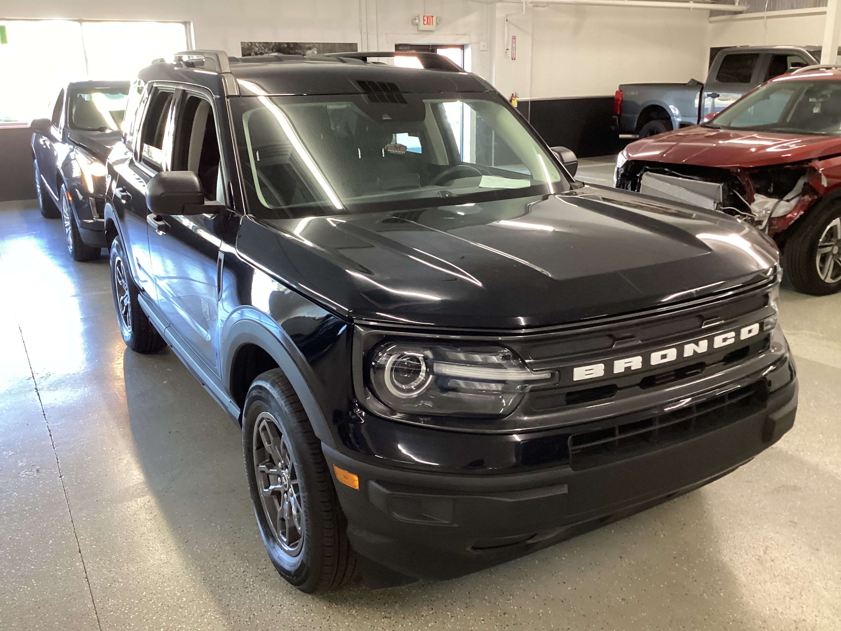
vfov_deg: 45.4
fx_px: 753
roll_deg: -0.2
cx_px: 420
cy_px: 316
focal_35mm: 31
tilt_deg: -18.2
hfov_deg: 58.4
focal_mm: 3.3
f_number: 2.4
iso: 250
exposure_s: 1/50
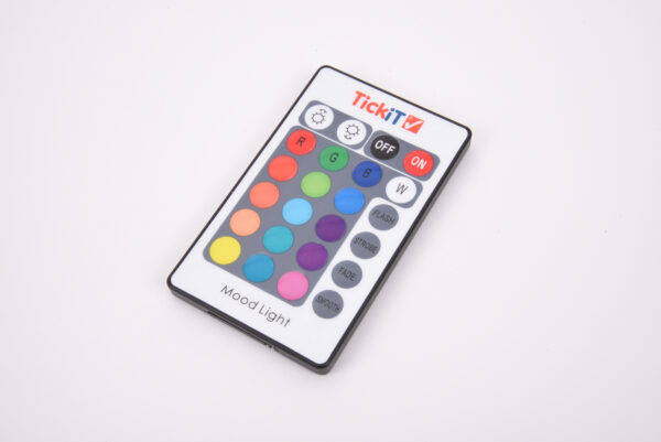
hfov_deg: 30.5
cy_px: 221
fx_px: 1213
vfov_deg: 20.6
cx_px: 330
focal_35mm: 66
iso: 400
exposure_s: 1/125
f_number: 29
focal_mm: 66
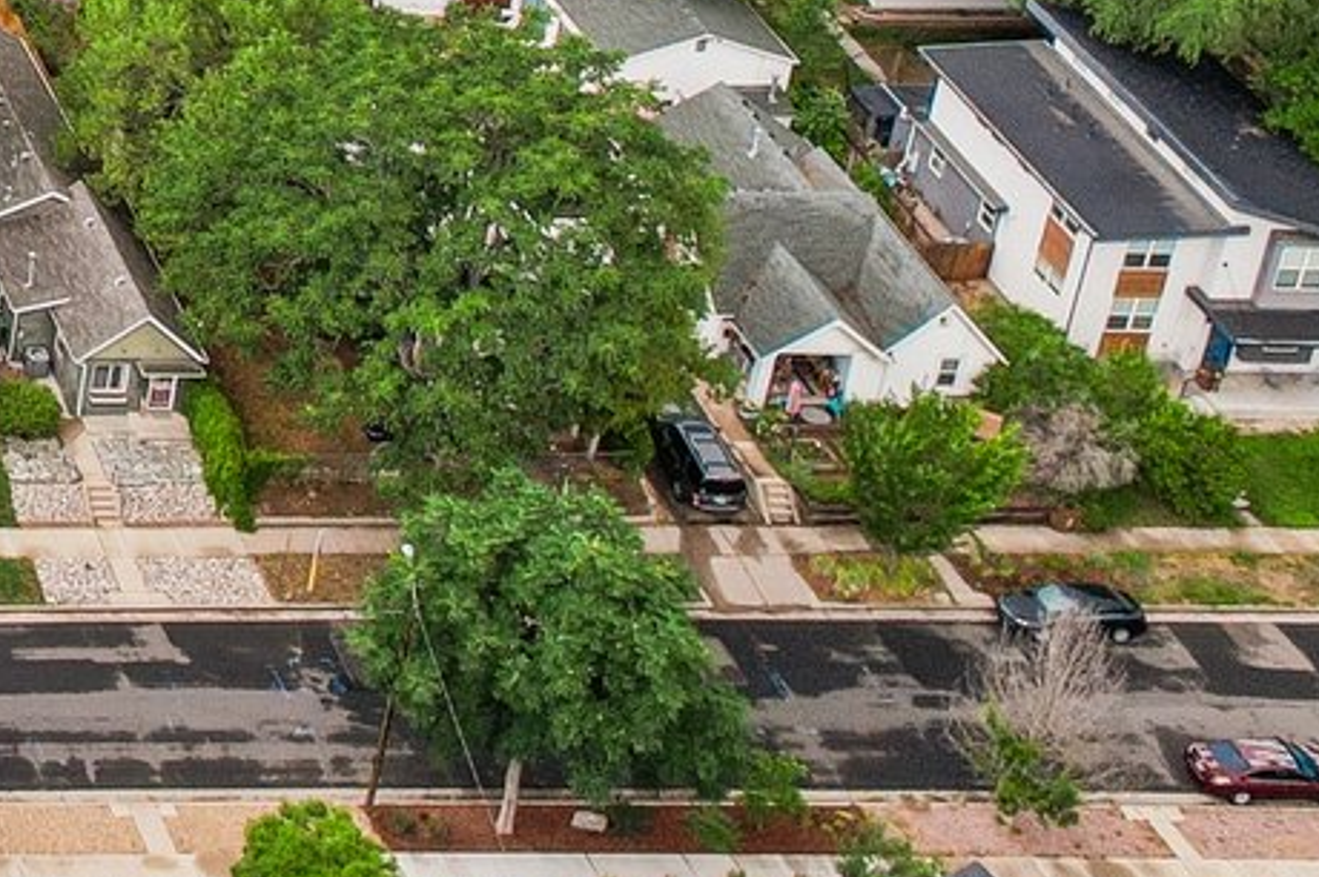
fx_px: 3588
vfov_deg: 12.6
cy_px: -747
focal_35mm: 98
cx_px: -1273
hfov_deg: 16.3
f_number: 2.8
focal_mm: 8.4
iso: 130
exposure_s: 1/640
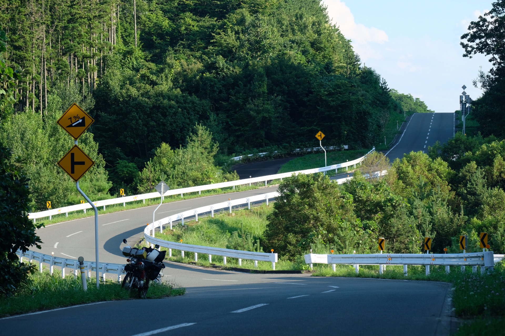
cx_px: 252
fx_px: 2104
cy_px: 168
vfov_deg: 9.1
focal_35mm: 150
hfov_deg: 13.7
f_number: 5.6
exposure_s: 1/420
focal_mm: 100
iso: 400
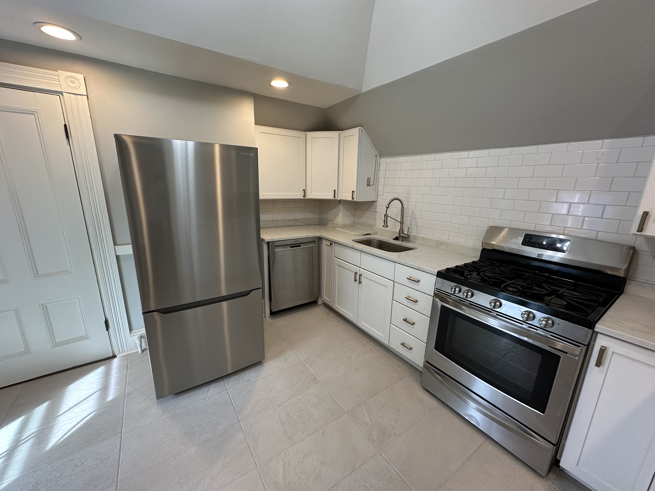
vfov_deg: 85.7
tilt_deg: -14.3
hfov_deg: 102.1
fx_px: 265
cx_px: 328
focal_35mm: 14
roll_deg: -0.7
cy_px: 246
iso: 250
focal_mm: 2.22
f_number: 2.2
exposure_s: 1/120
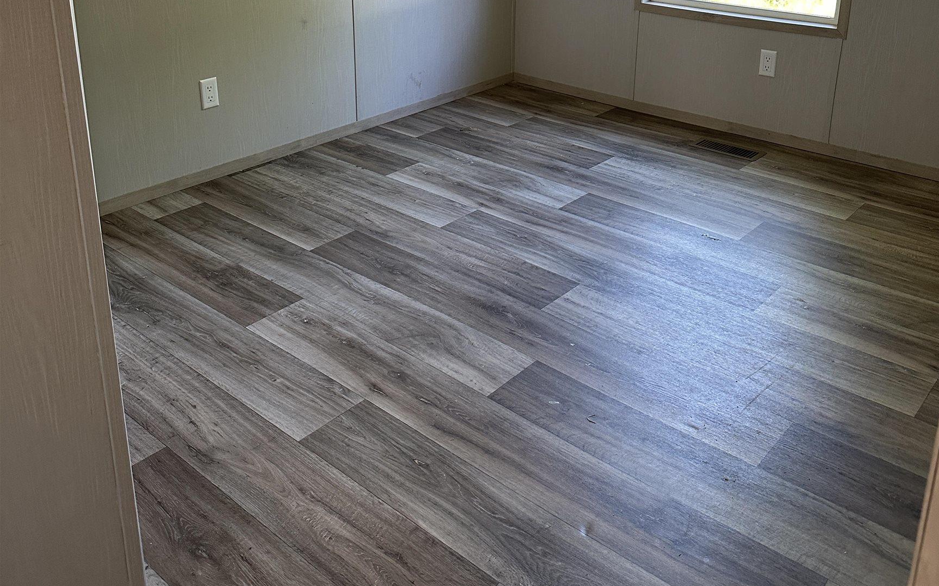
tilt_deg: -17.9
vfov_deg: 35.8
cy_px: 101
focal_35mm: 34
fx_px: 870
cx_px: 470
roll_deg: -0.6
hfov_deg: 56.7
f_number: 1.78
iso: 250
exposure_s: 1/85
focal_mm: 6.86
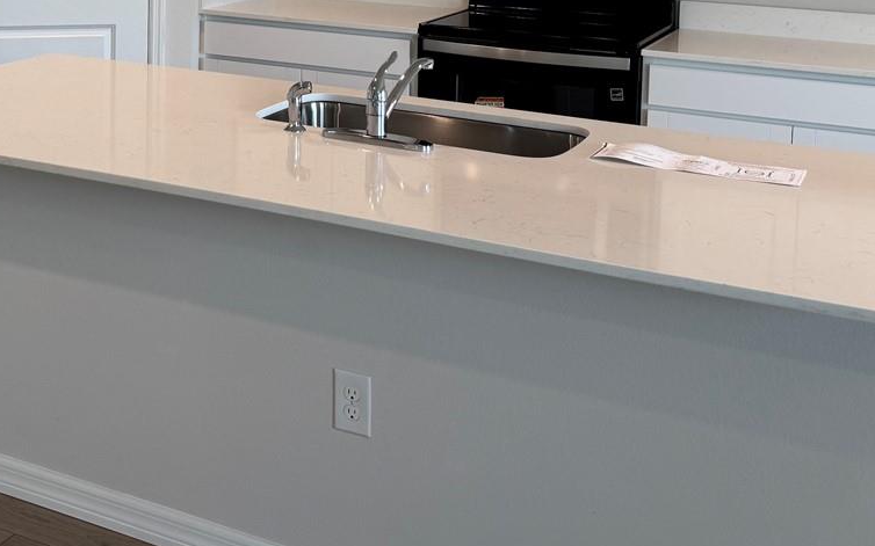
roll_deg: -0.2
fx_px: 1288
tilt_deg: -4.6
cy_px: -67
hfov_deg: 36.2
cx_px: 171
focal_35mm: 54
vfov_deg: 22.5
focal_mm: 6.76
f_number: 1.78
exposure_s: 1/120
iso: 125
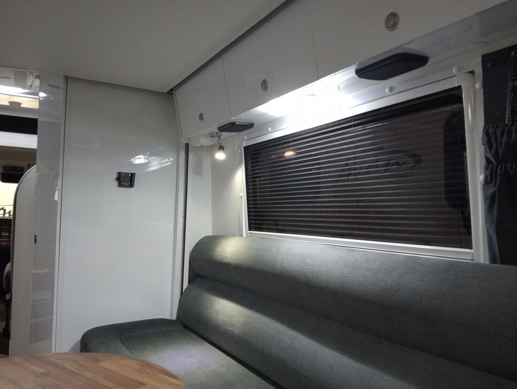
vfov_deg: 49.8
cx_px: 258
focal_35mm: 28
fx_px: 419
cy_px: 194
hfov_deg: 63.4
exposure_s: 1/100
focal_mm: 3.98
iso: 1700
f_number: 1.8
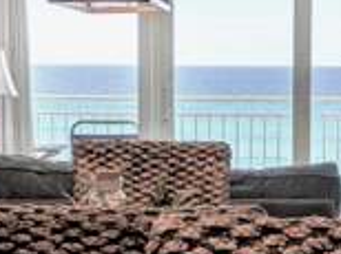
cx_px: 250
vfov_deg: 18.6
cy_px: 219
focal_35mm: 78
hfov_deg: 24.8
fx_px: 767
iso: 39
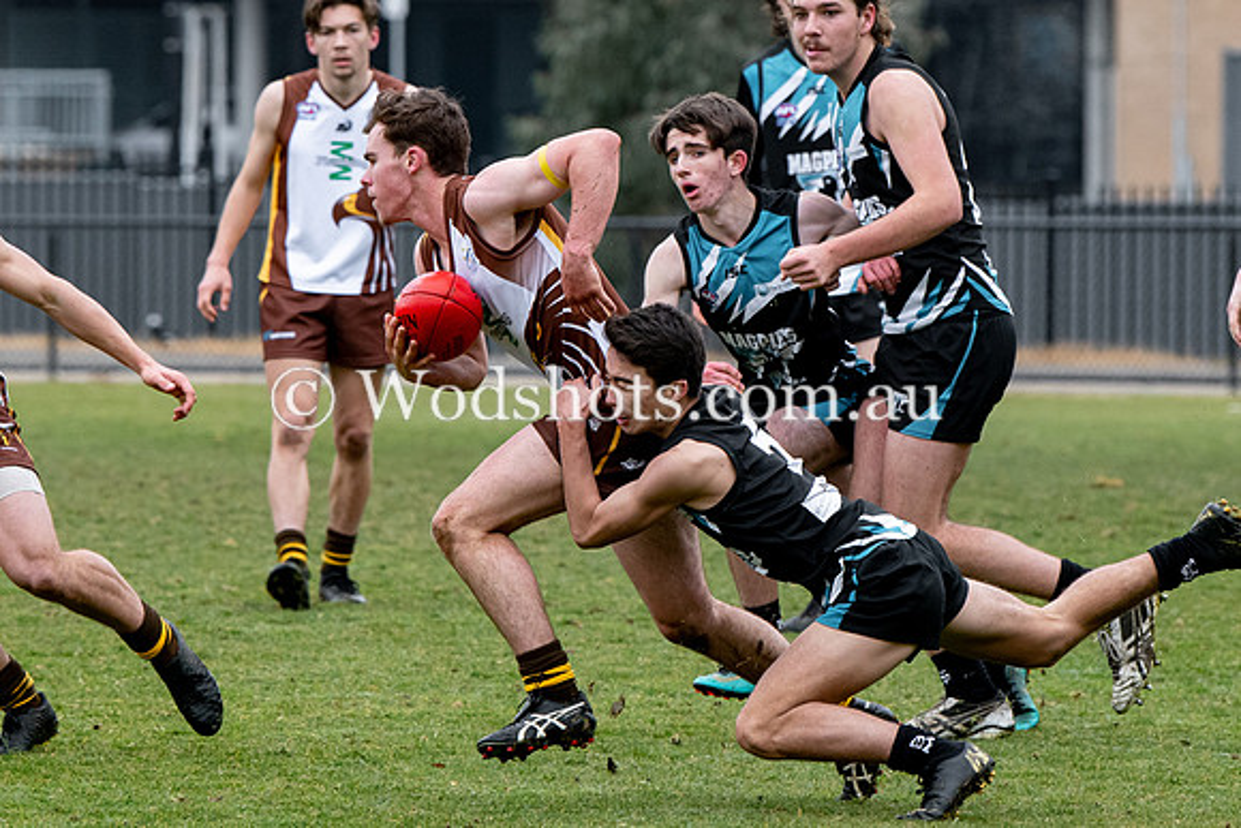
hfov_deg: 4.7
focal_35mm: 435
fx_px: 15001
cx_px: 448
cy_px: 335
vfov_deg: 3.2
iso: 800
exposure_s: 1/1250
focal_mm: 165
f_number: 4
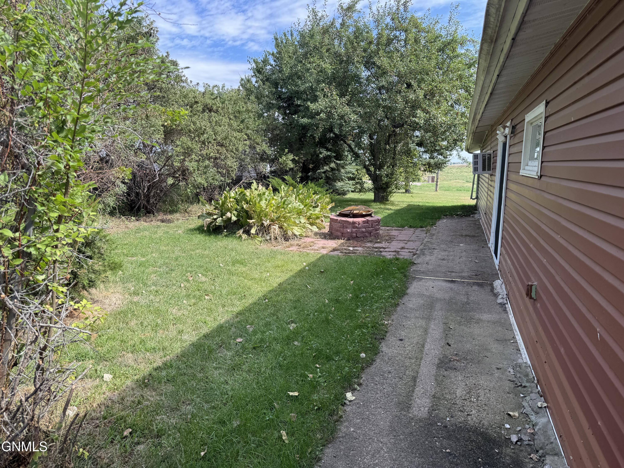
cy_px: 234
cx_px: 312
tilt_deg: -9.2
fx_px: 433
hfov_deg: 71.6
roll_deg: +1.9
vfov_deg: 56.8
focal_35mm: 24
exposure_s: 1/980
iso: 80
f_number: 1.78
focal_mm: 6.76
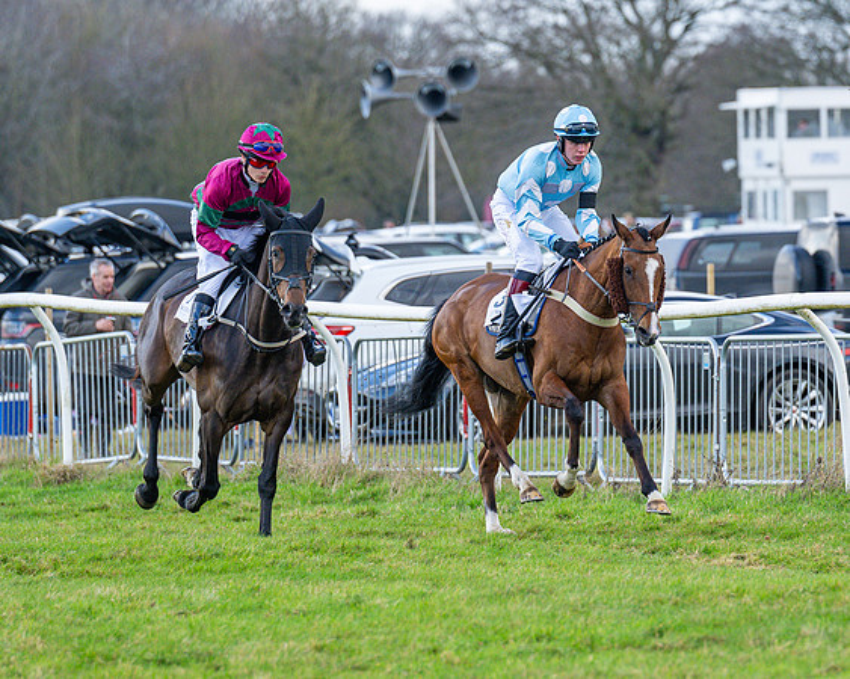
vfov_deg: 3.5
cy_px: 329
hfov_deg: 4.3
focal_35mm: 448
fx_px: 11277
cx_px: 609
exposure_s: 1/1000
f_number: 4
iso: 500
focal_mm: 200
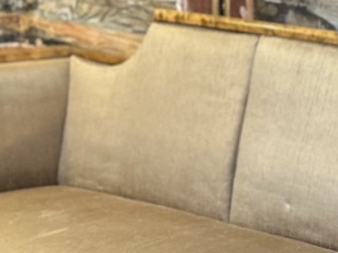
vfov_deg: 12.5
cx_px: 484
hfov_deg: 15.7
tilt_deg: -16.1
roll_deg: -2.8
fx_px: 1142
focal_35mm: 117
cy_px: 257
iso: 400
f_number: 1.5
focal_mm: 5.7
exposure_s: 1/33
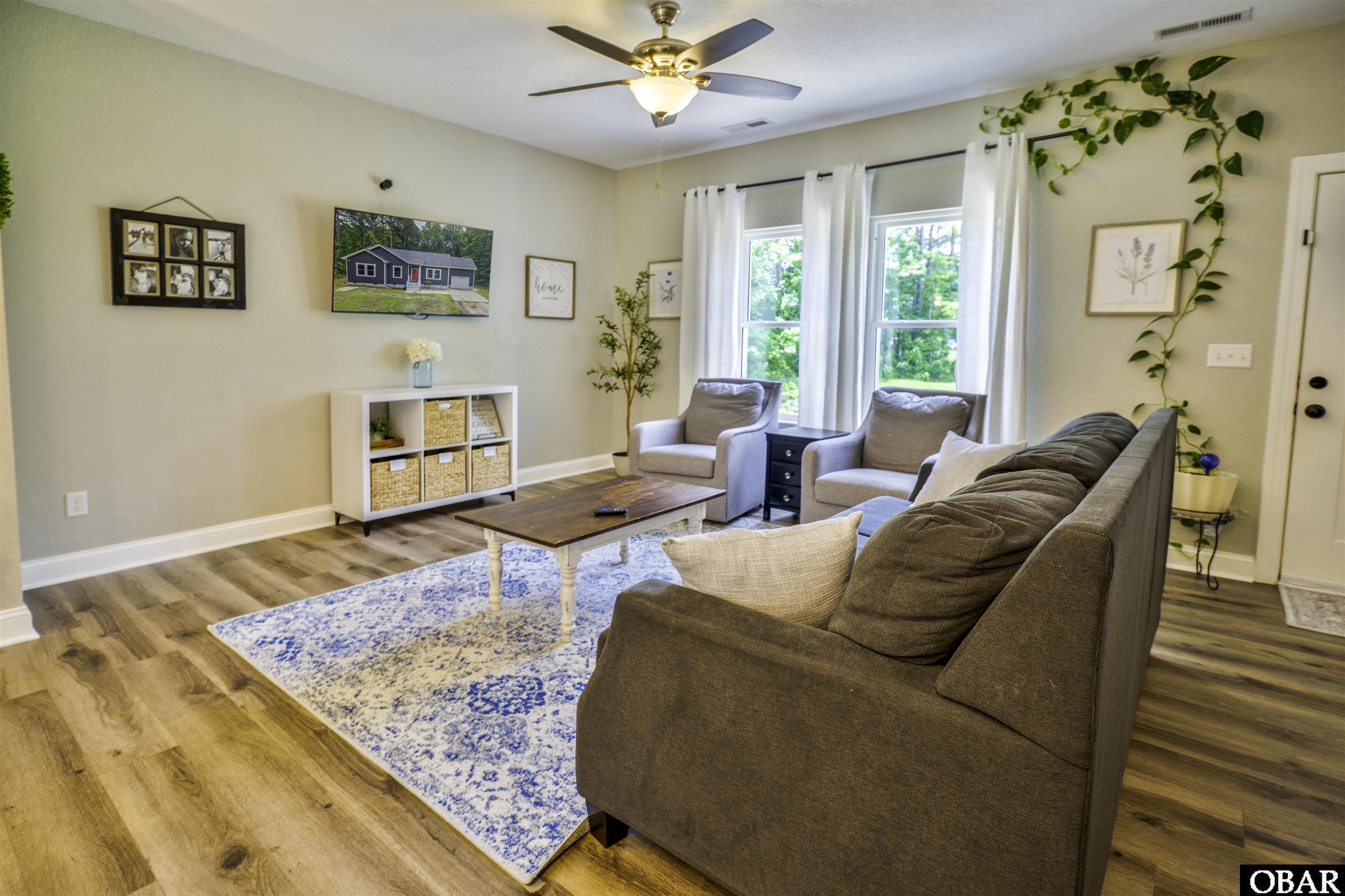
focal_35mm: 16
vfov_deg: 72.1
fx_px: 616
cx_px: 672
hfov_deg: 95.0
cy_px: 448
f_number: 3.5
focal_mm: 11
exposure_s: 1/10
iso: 400
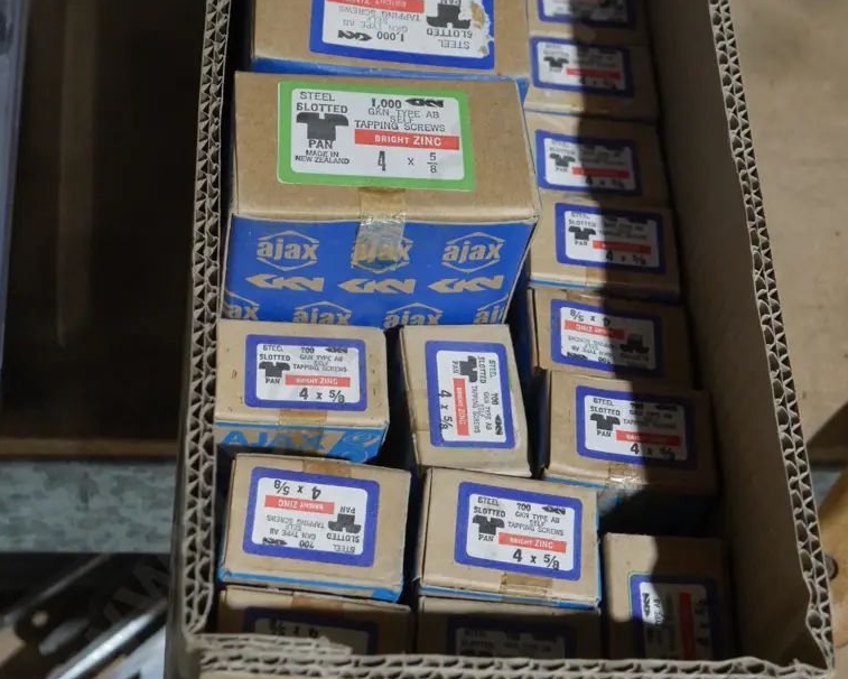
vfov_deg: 23.0
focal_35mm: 66
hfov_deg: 28.7
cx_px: 427
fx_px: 1657
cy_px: 218
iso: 2000
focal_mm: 25
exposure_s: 1/60
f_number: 5.3
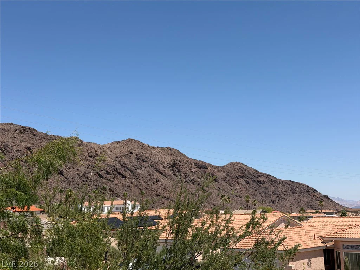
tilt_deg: +8.3
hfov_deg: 39.7
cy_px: 135
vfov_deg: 30.3
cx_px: 180
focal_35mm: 48
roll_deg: +2.1
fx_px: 499
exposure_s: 1/6536
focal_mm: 6.76
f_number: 1.78
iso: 64
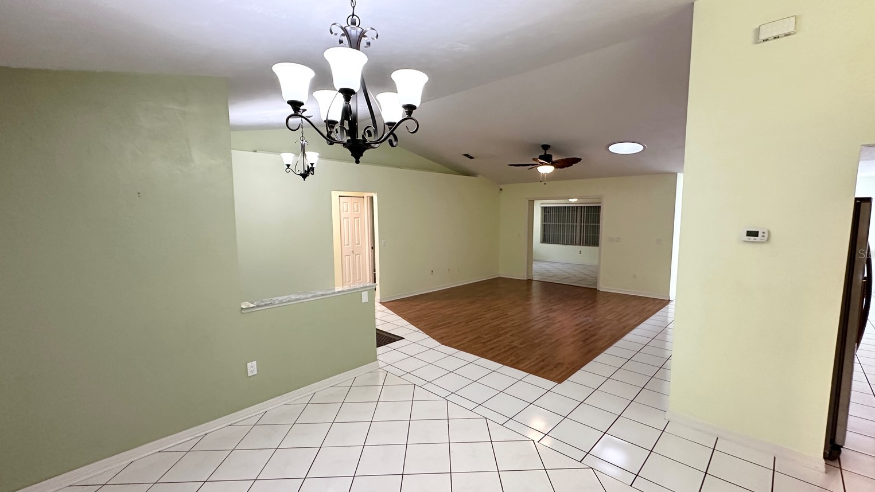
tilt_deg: -6.8
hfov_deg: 99.3
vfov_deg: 67.1
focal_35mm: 16
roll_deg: -0.2
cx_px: 454
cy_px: 253
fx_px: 371
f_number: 2.2
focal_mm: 2.22
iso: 320
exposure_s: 1/120
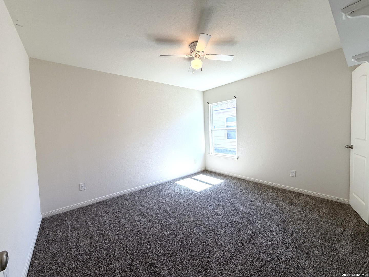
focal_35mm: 14
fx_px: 149
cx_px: 184
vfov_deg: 85.7
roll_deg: +2.7
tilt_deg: -2.6
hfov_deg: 102.1
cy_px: 138
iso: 80
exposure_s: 1/120
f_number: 2.2
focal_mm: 2.22
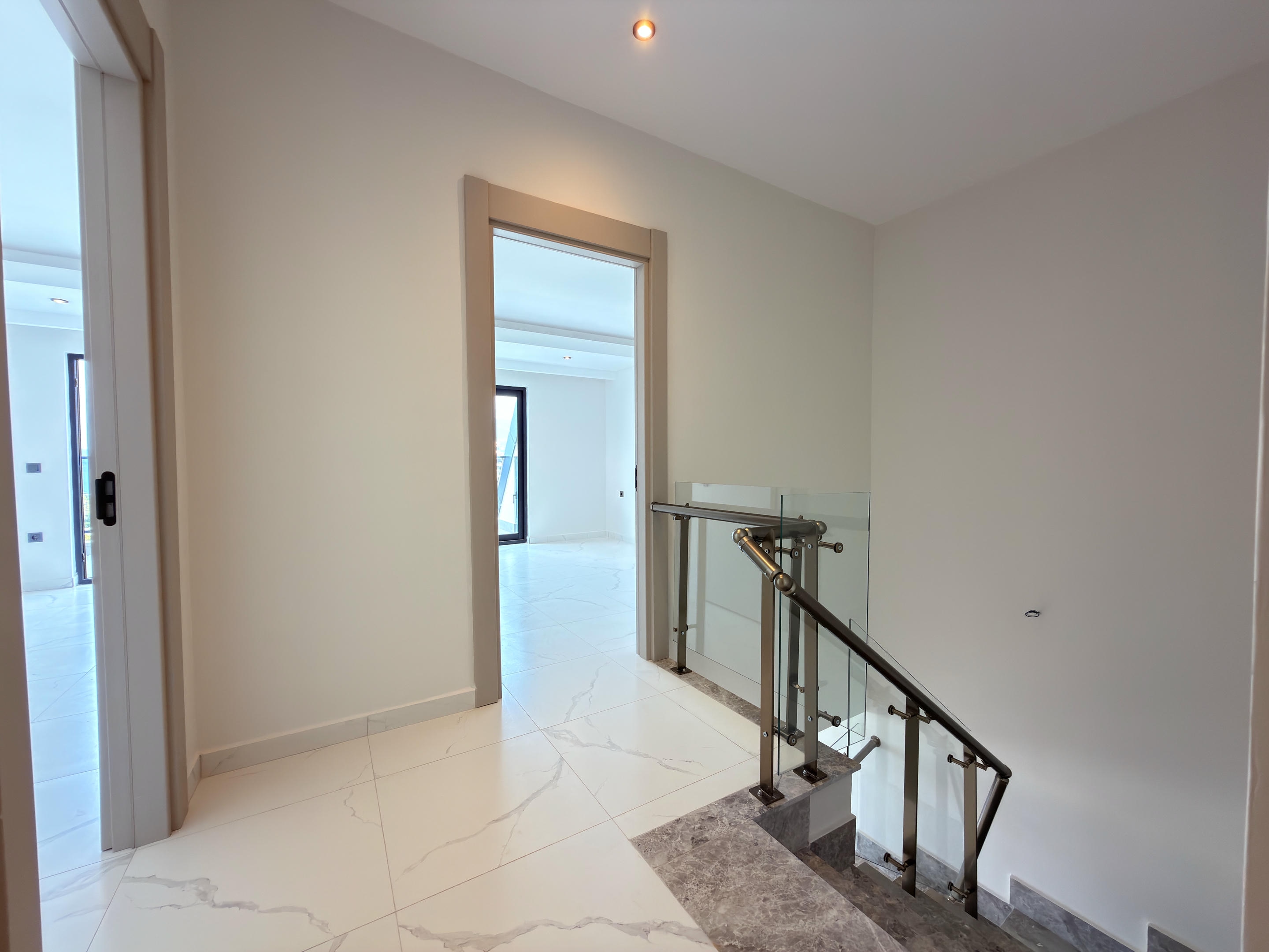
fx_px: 513
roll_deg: +0.3
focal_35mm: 14
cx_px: 634
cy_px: 476
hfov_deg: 102.1
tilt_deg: -1.4
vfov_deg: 85.7
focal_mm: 2.22
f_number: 2.2
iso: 50
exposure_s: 1/40
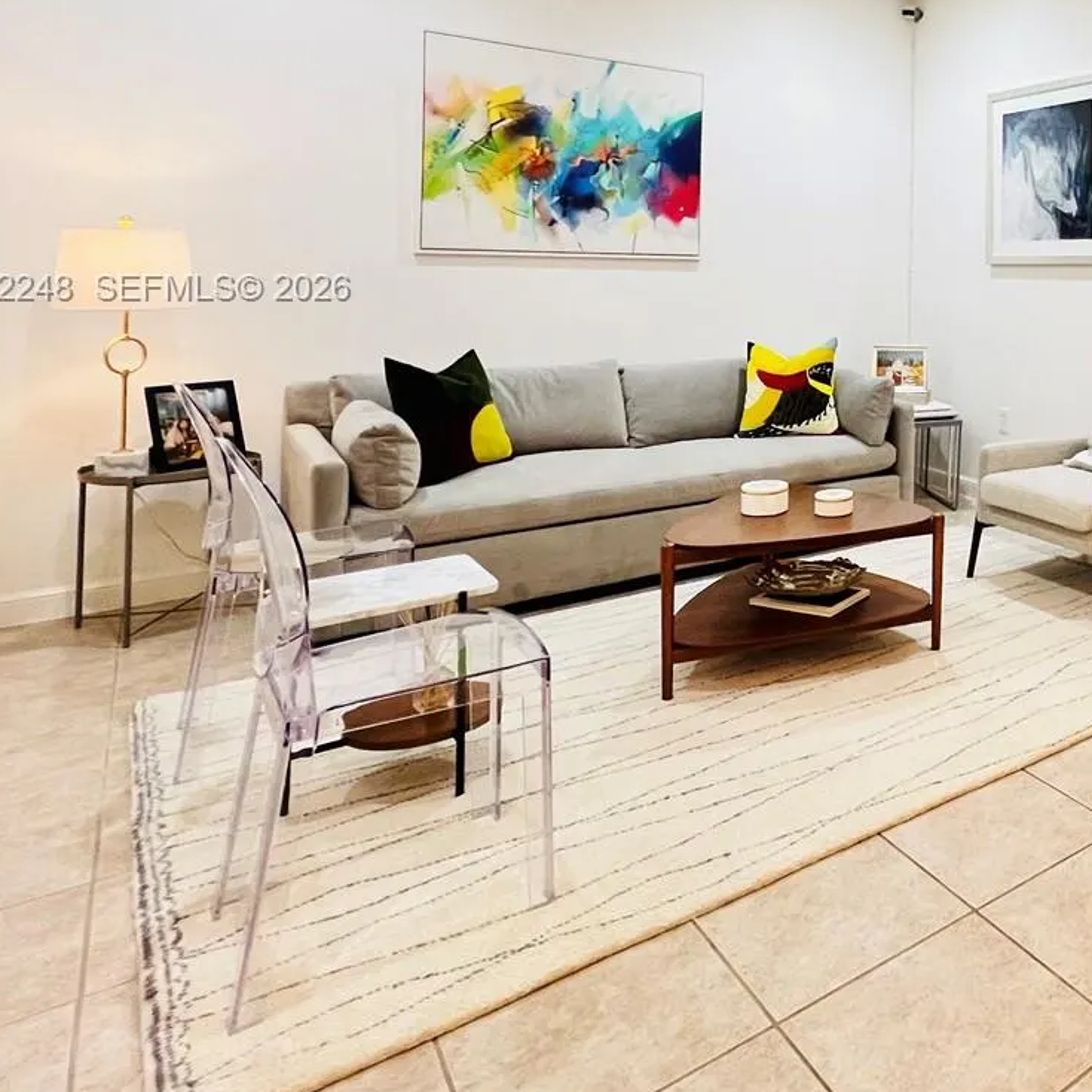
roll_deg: -1.1
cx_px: 1076
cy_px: 290
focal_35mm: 25
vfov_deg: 59.9
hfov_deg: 51.4
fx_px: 892
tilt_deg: -0.7
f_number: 1.8
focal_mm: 1.57
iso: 320
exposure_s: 1/60
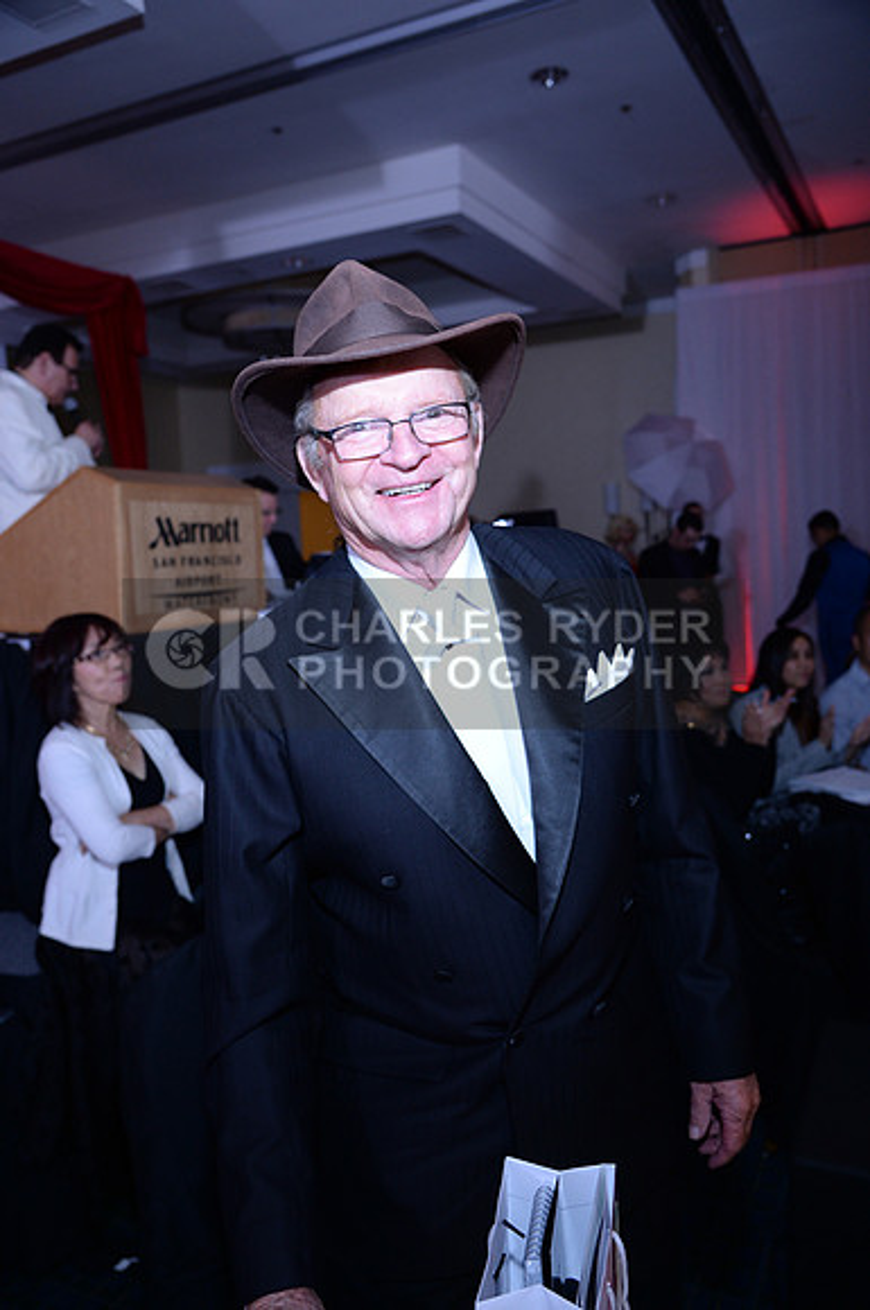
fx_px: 1091
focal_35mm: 30
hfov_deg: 43.5
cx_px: 435
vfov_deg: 62.0
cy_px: 655
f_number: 4.5
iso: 1250
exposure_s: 1/250
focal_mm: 30
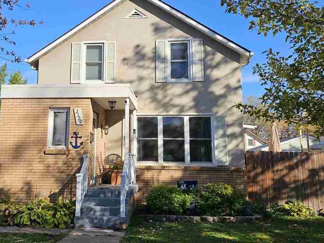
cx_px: 118
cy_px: 93
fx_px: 346
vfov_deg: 38.5
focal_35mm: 37
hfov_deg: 49.6
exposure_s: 1/553
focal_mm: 6.3
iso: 10
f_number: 1.7
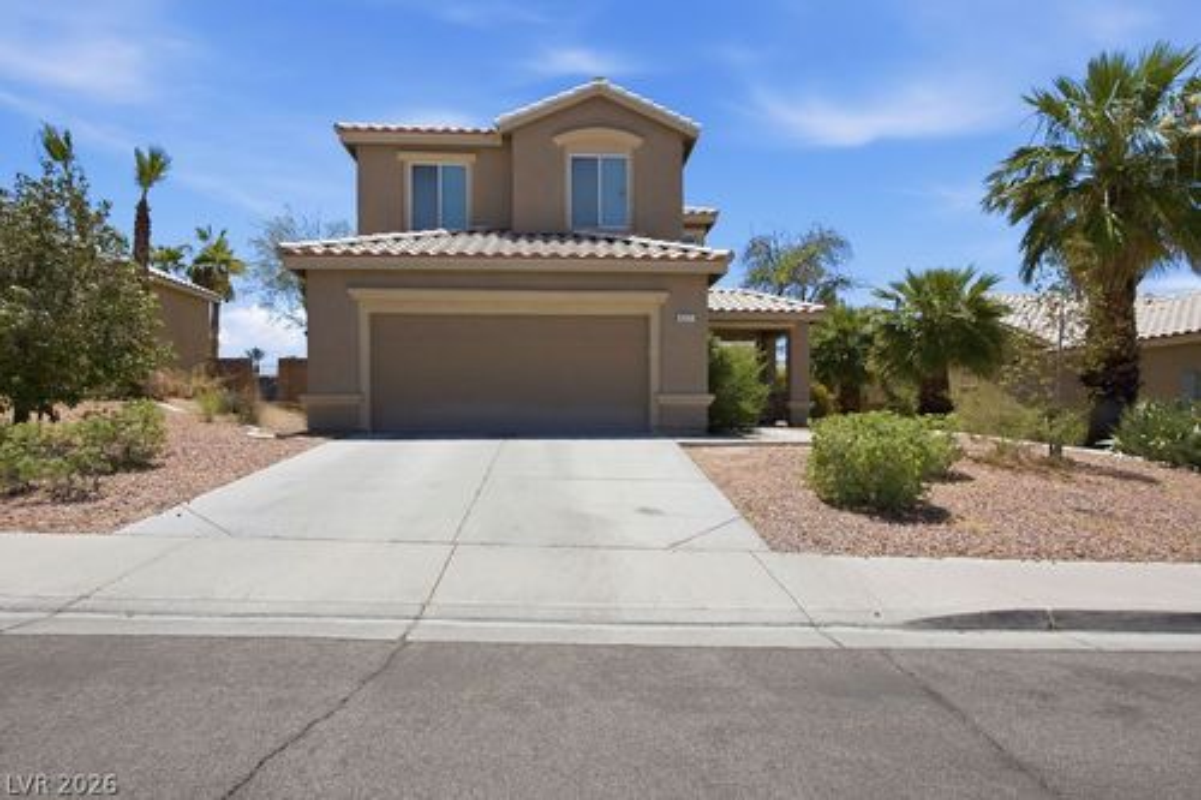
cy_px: 400
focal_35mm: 18
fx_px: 600
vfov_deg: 67.3
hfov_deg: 90.0
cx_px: 600
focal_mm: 12.5
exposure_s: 1/200
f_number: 13
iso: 100
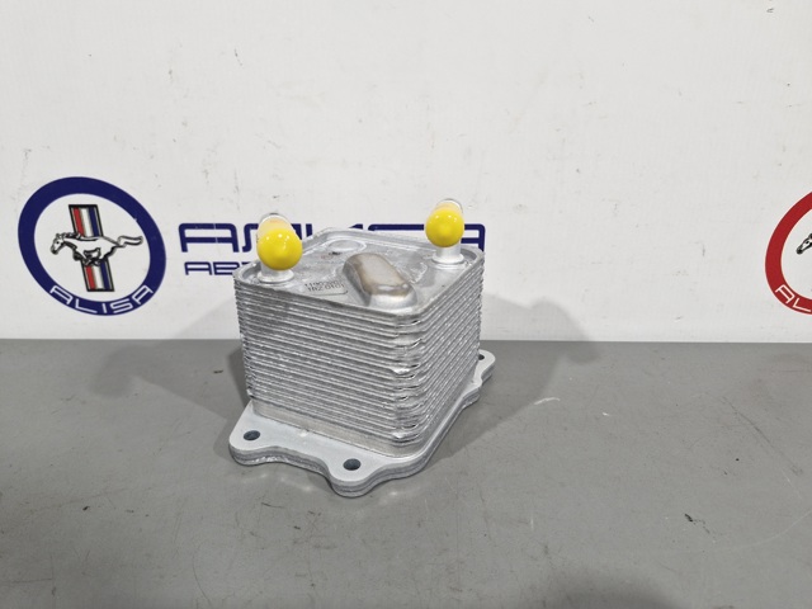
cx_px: 406
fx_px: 540
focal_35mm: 23
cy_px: 304
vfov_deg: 58.9
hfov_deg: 73.9
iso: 250
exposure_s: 1/100
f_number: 1.8
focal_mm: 5.54
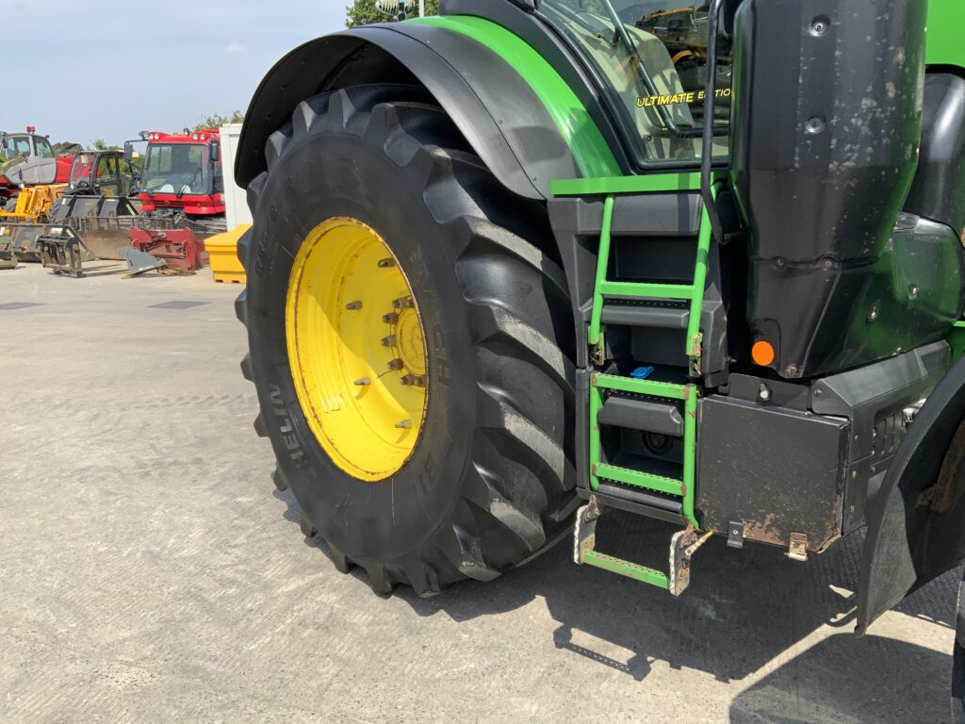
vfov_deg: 48.2
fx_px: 808
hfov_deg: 61.7
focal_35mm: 29
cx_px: 482
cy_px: 362
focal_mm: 3
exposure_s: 1/1377
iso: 16
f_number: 1.8
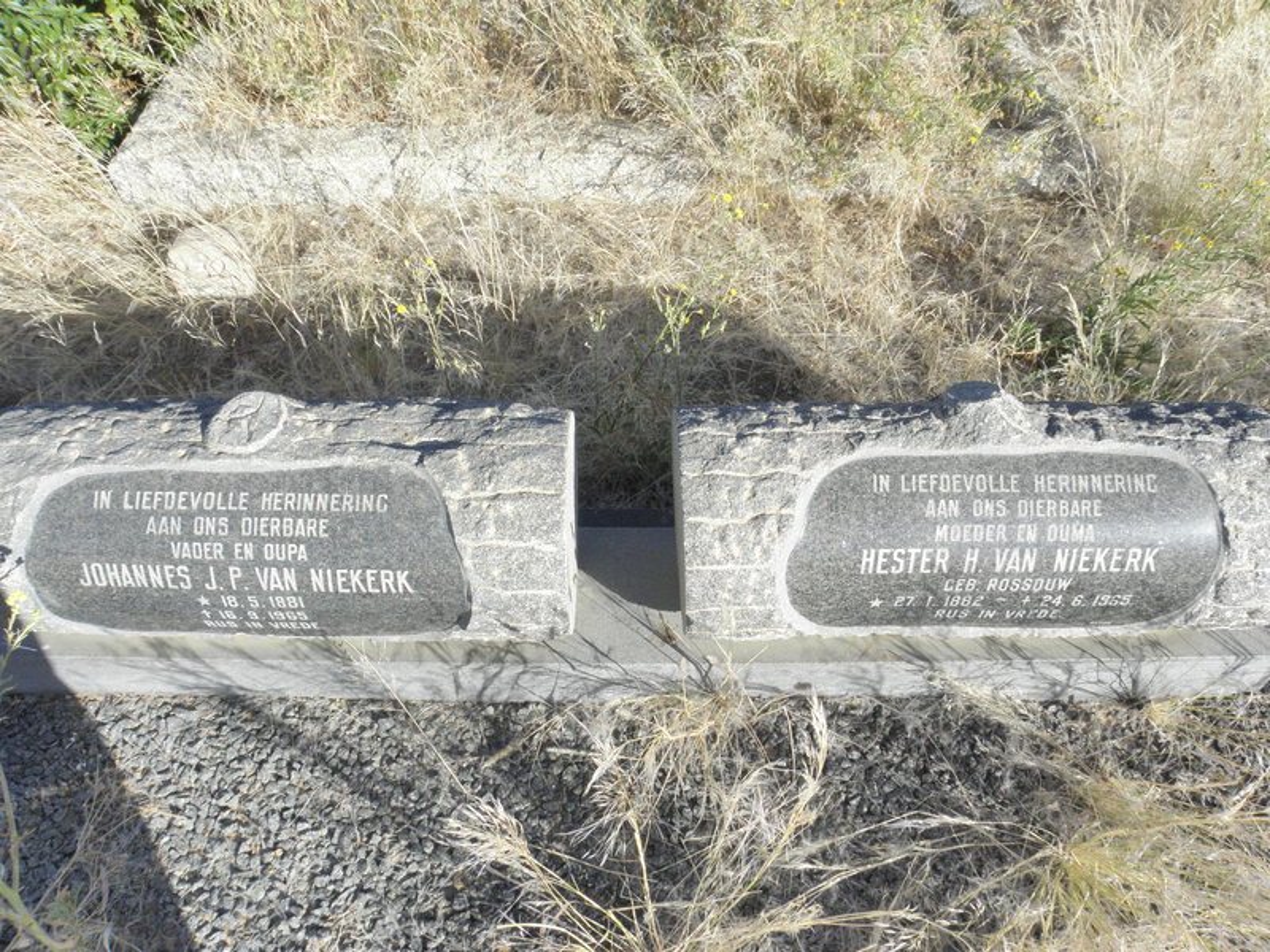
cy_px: 476
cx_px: 635
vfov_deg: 53.1
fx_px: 954
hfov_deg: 67.3
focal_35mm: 26
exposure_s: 1/500
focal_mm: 4.6
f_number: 6.3
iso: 200
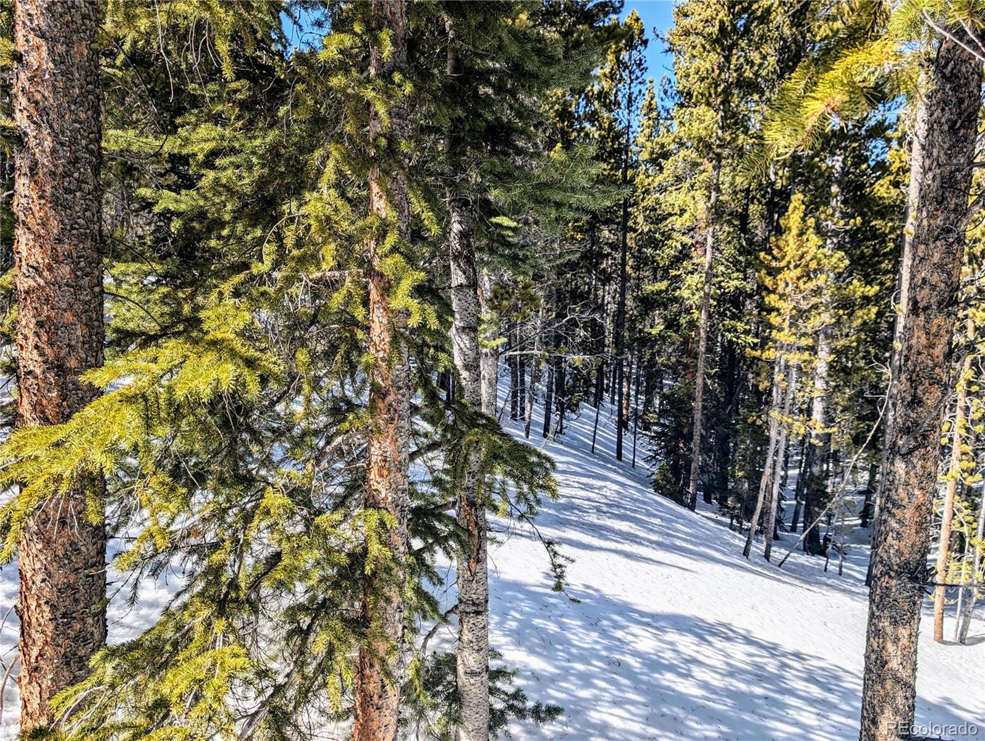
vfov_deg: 56.9
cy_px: 370
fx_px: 684
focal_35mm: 24
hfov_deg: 71.5
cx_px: 492
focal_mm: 6.9
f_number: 1.68
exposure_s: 1/980
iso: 21
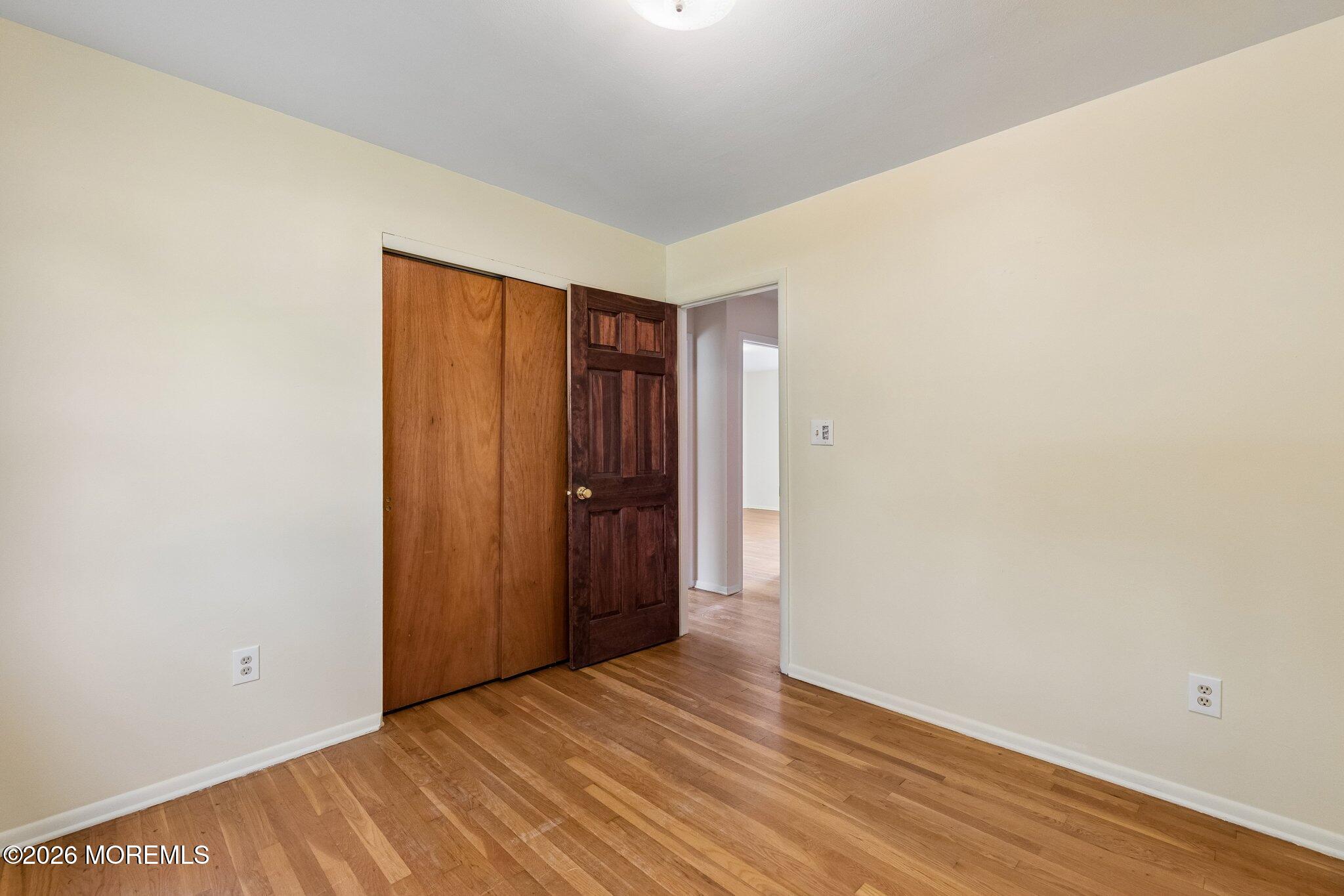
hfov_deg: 100.4
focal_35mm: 15
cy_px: 448
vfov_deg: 77.3
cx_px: 672
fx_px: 560
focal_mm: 15
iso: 1250
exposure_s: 1/25
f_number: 7.1
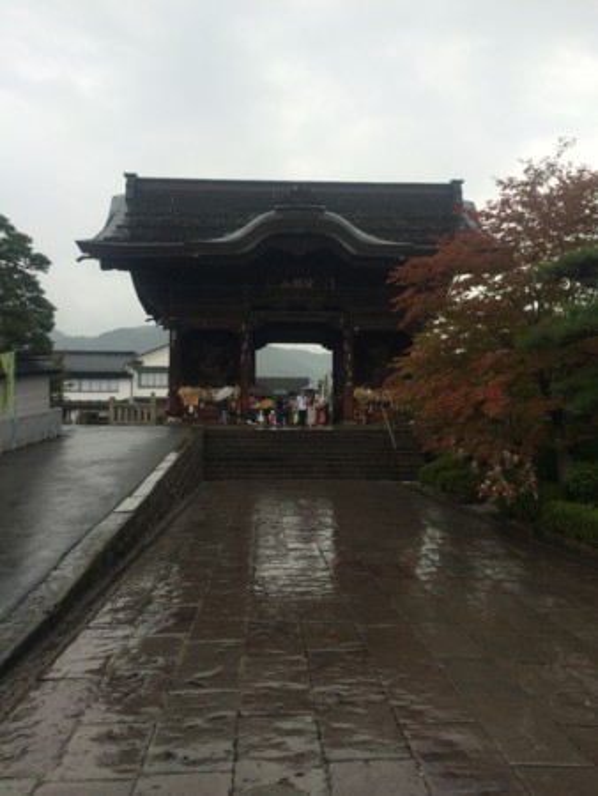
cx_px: 299
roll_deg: +1.6
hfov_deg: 48.3
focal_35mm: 29
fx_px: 667
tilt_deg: +3.7
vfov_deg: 61.6
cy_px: 398
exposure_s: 1/513
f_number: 2.2
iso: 32
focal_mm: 4.15
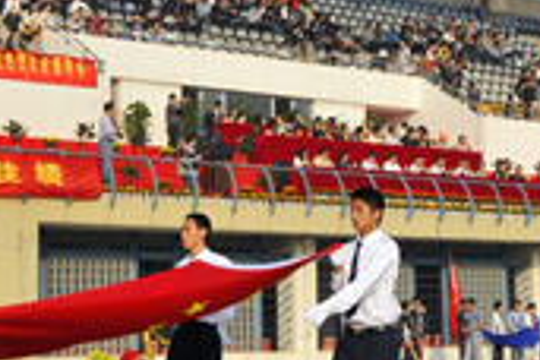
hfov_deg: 19.4
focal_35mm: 105
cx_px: 357
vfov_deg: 13.0
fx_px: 1575
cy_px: 85
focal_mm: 24
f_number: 11
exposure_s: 1/200
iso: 200
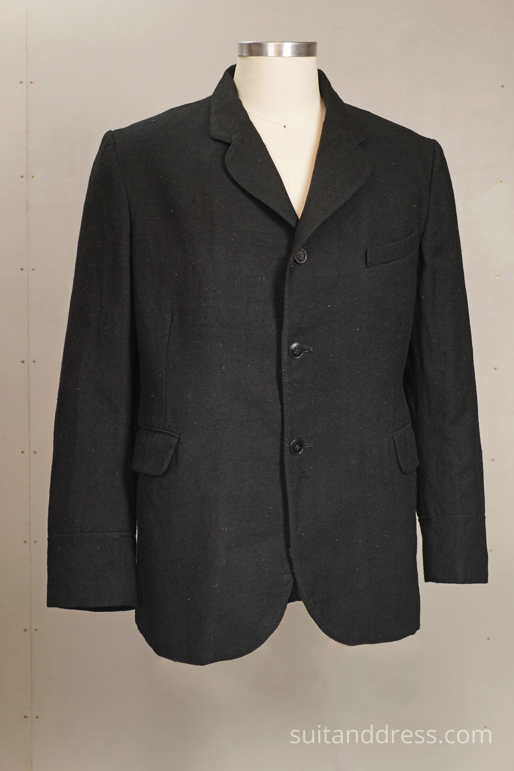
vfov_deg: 41.1
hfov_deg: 28.1
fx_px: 1028
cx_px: 257
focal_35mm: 48
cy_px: 386
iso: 320
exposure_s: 1/40
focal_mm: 32
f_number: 5.6
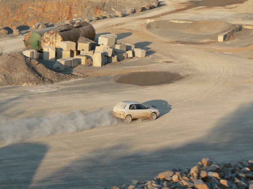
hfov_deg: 18.5
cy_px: 94
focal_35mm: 106
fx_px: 775
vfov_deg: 14.0
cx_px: 126
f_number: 4
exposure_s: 1/250
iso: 80
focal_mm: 17.7
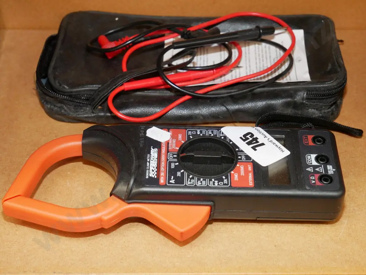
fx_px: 698
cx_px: 183
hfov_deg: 29.4
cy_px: 138
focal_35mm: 66
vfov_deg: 22.3
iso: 1600
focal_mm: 33
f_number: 5.1
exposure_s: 1/40
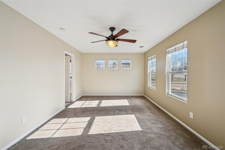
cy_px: 75
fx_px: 91
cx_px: 112
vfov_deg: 79.2
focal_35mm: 14
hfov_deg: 102.3
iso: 400
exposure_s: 1/200
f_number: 10
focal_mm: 14.5
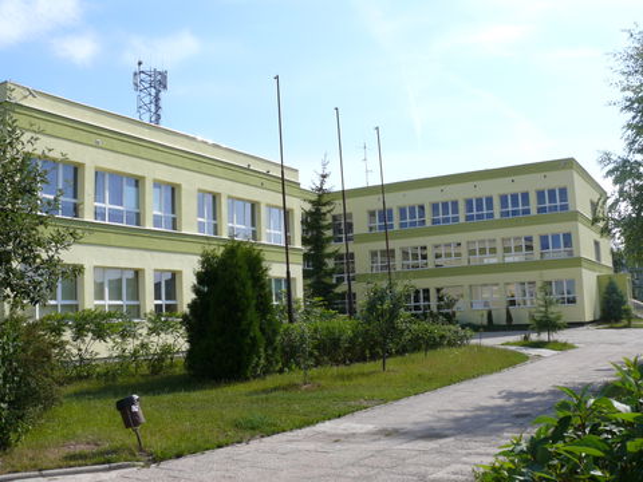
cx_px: 322
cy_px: 241
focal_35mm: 35
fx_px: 650
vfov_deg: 40.7
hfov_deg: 52.6
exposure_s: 1/500
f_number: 5.6
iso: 100
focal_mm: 7.4
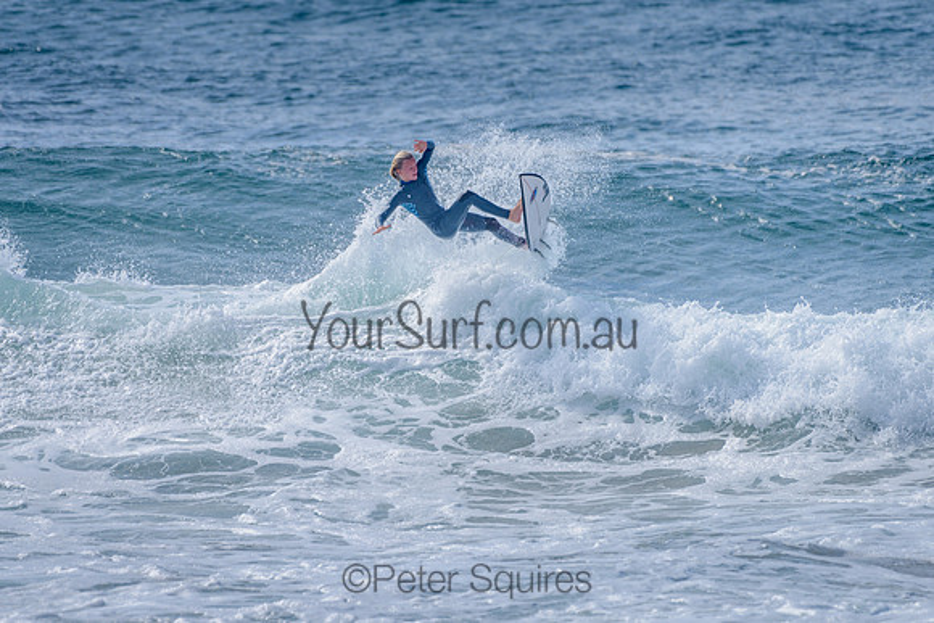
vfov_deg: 2.2
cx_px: 418
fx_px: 15885
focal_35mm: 612
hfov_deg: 3.4
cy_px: 306
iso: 100
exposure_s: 1/2000
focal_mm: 500
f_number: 5.6
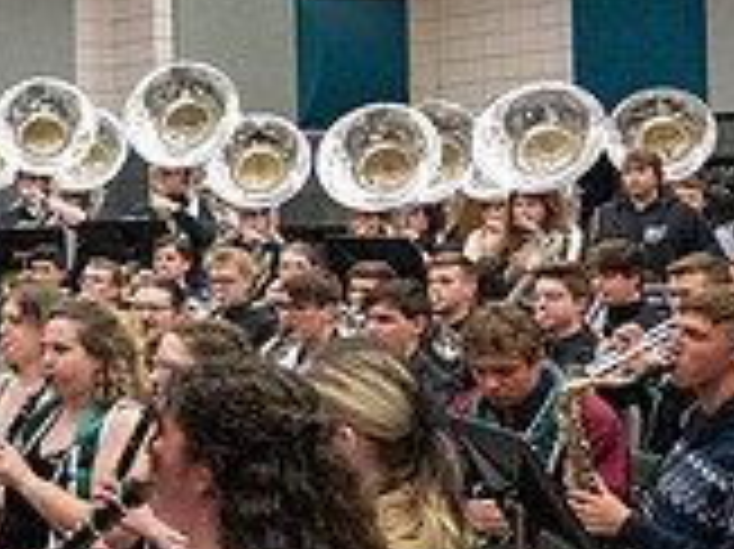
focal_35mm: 82
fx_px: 1737
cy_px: 187
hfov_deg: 19.9
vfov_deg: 17.9
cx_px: -428
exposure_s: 1/500
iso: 10000
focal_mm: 24
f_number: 4
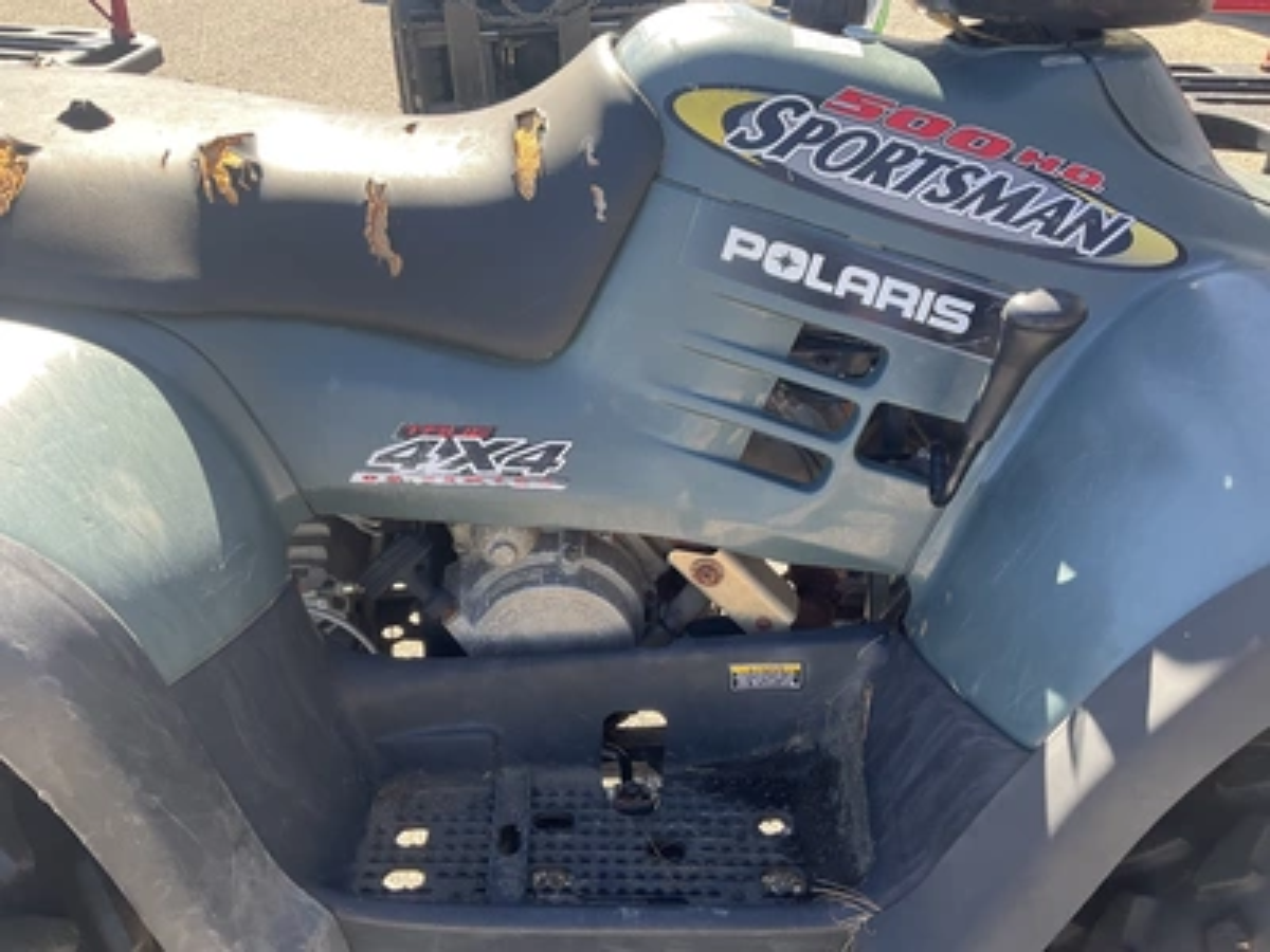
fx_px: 1064
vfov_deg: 48.2
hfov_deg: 61.7
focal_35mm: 29
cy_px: 476
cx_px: 635
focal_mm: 3
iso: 25
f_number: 1.8
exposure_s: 1/187
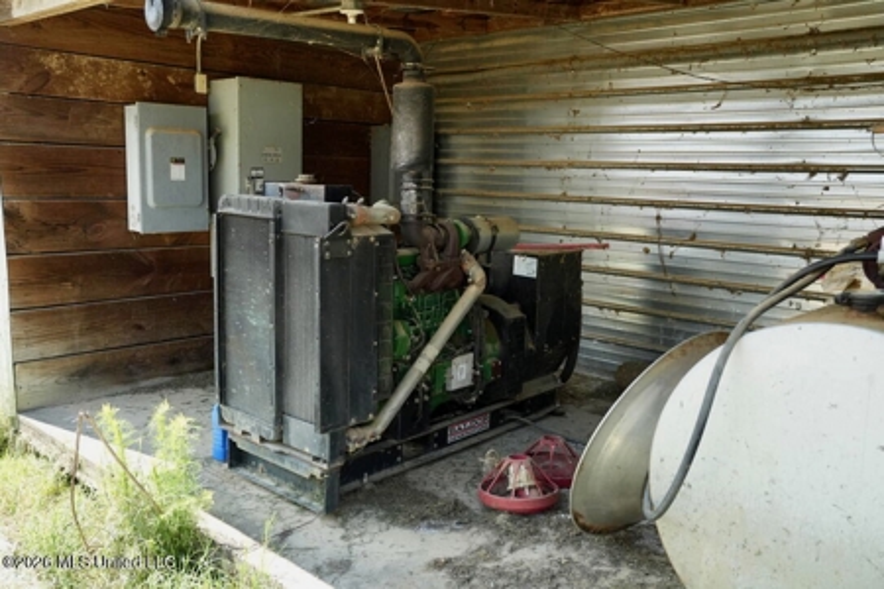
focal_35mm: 32
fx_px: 786
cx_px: 442
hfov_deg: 58.7
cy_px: 294
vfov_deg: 41.1
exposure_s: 1/3200
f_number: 3.5
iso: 2000
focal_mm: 32
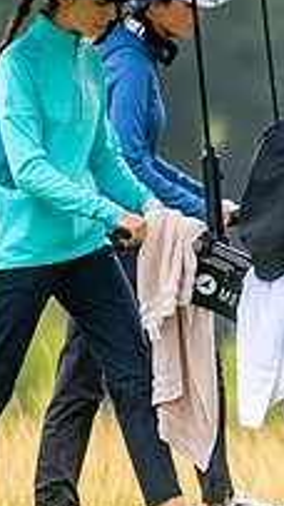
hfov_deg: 0.8
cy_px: 145
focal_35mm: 1551
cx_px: 717
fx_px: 20790
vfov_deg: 1.4
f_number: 4.5
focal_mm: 300
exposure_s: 1/1600
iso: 320
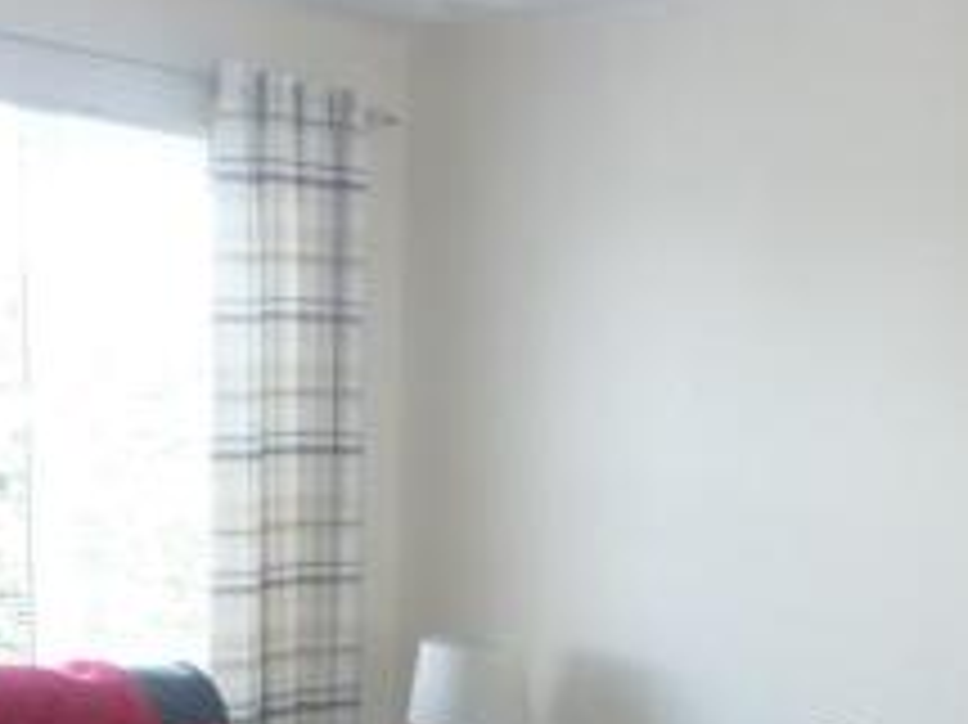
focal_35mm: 65
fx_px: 1817
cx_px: 682
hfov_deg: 29.5
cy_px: 789
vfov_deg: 21.4
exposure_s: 1/20
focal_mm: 4.3
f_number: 3.3
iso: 100
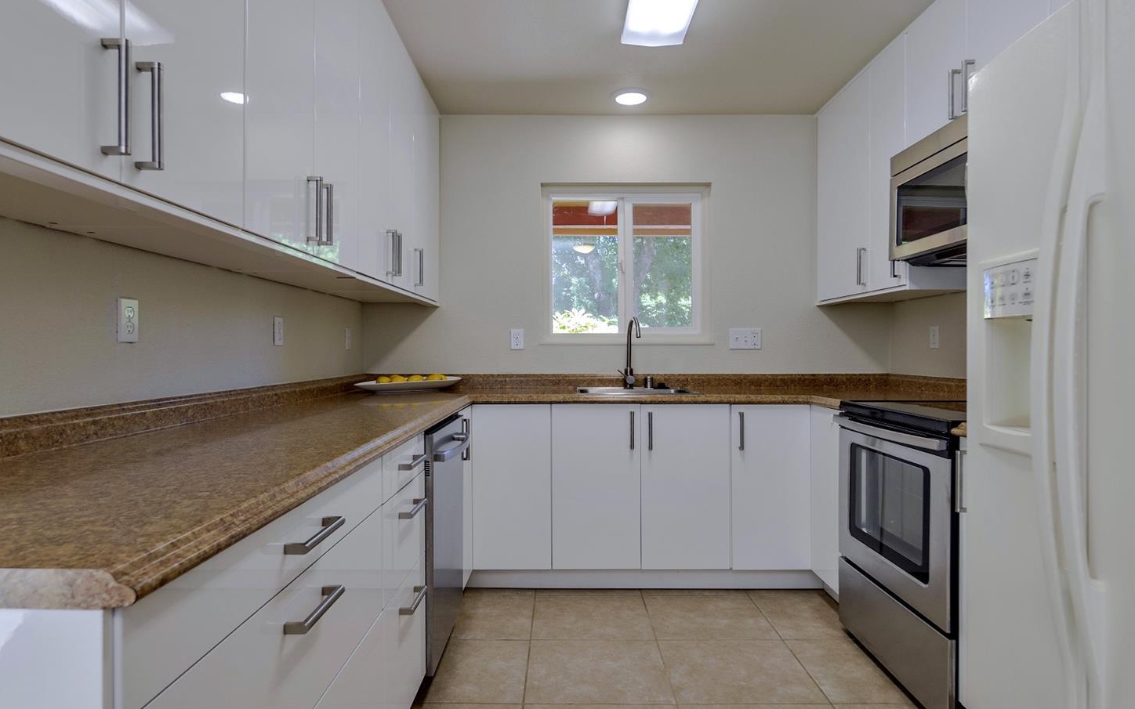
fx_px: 588
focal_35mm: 19
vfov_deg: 62.1
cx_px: 562
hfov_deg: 88.0
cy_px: 383
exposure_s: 1/20
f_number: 5
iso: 100
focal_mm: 12
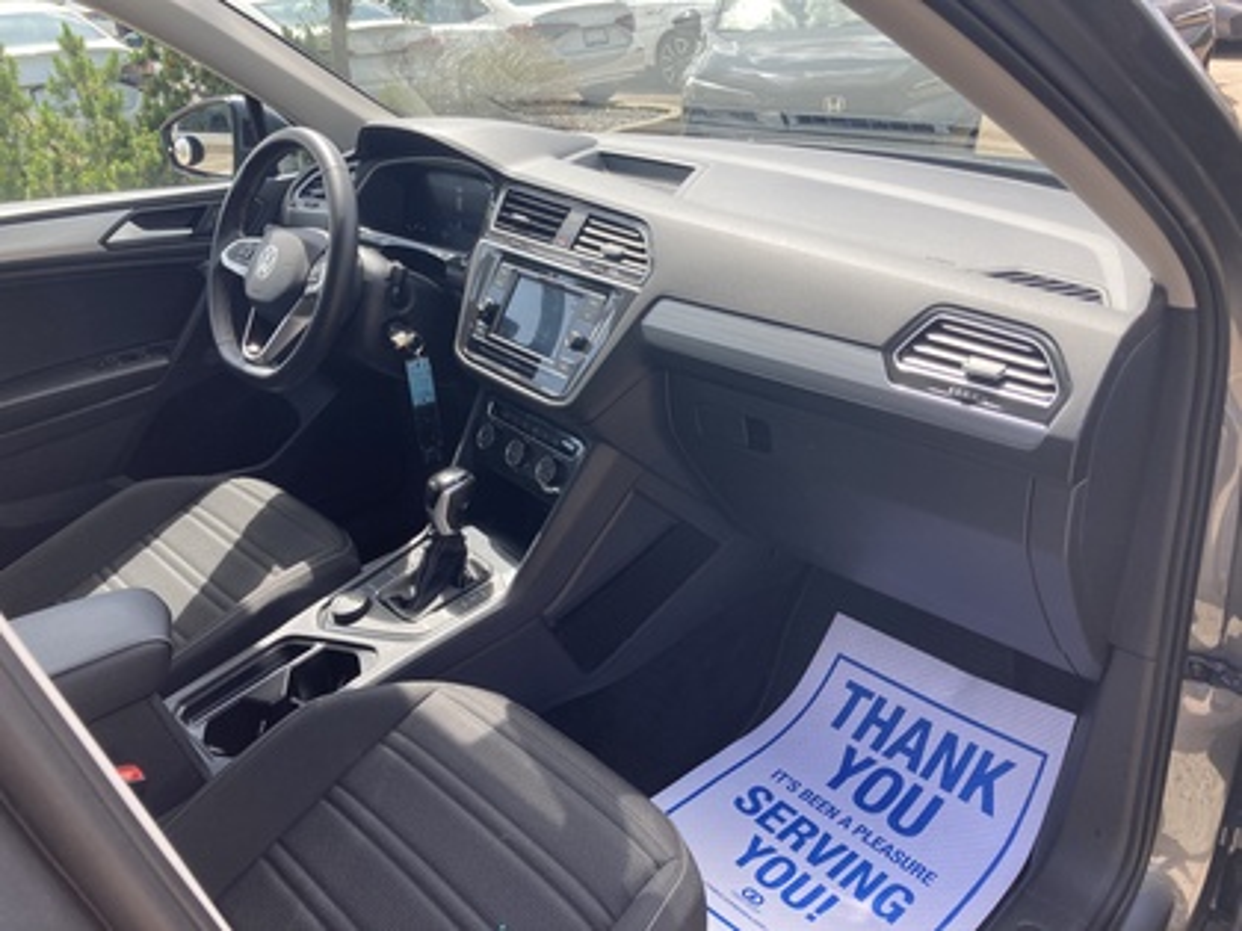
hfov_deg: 63.4
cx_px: 621
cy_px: 466
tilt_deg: -27.1
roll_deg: +3.2
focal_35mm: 28
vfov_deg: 49.7
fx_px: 1005
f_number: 1.8
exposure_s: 1/289
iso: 20
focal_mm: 3.99
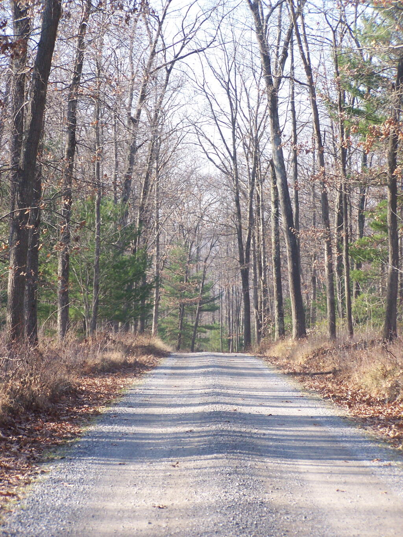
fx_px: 2157
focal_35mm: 139
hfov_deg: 10.7
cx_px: 202
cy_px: 268
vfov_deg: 14.2
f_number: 3.2
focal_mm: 23.1
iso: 200
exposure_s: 1/500
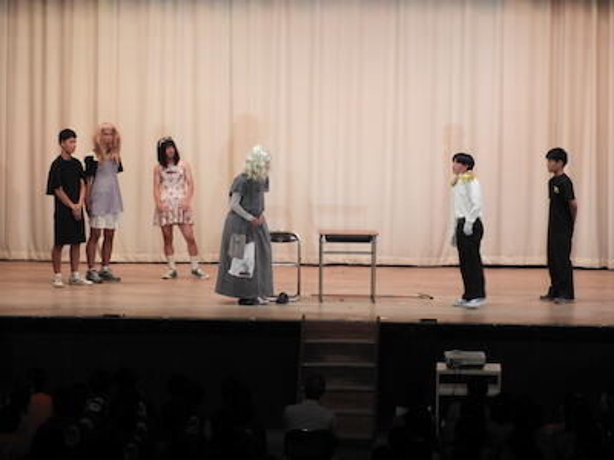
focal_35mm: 170
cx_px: 307
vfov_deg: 8.7
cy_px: 230
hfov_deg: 11.6
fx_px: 3015
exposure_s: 1/20
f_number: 5.2
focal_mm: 30.5
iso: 400
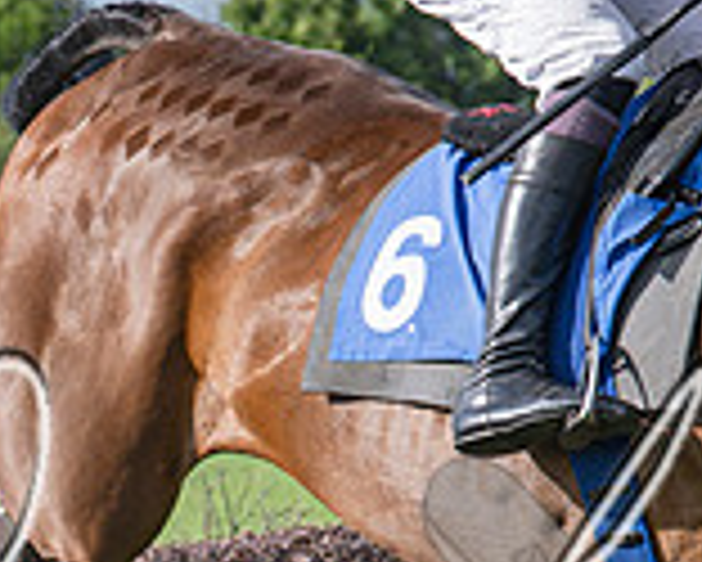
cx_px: 331
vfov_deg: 3.3
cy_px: 503
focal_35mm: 475
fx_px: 9875
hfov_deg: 4.1
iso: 200
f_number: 4.5
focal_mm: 70
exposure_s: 1/1600
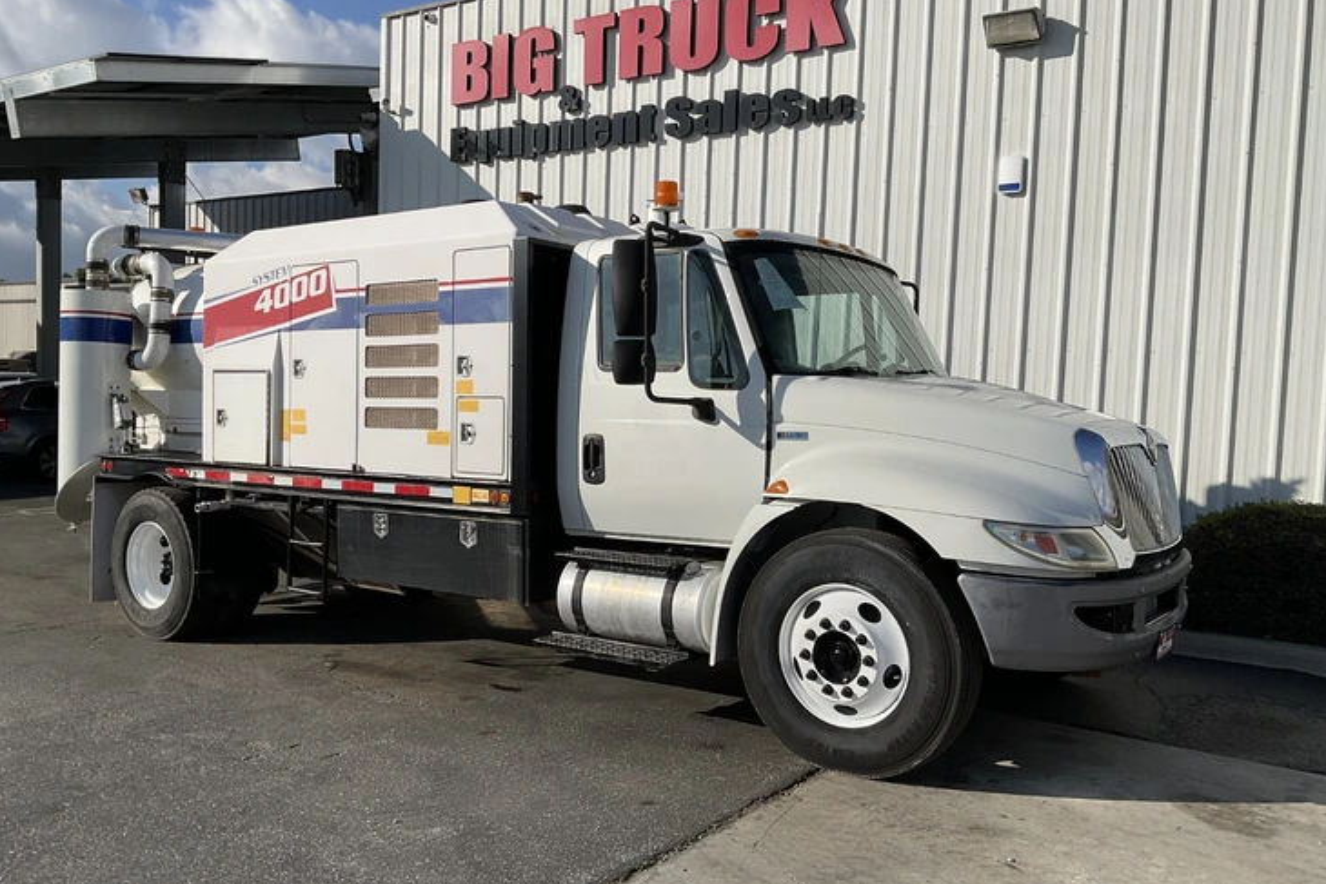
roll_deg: -2.5
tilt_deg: -3.7
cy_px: 449
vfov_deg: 42.3
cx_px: 648
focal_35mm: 31
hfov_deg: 60.3
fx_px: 1142
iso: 20
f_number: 1.8
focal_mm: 3
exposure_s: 1/3788
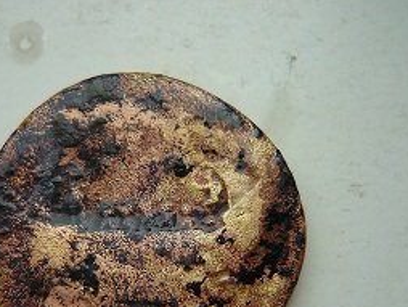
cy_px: 217
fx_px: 625
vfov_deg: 27.3
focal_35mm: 53
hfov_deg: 35.9
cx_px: 151
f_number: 2.8
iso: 100
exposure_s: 1/80
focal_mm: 5.5
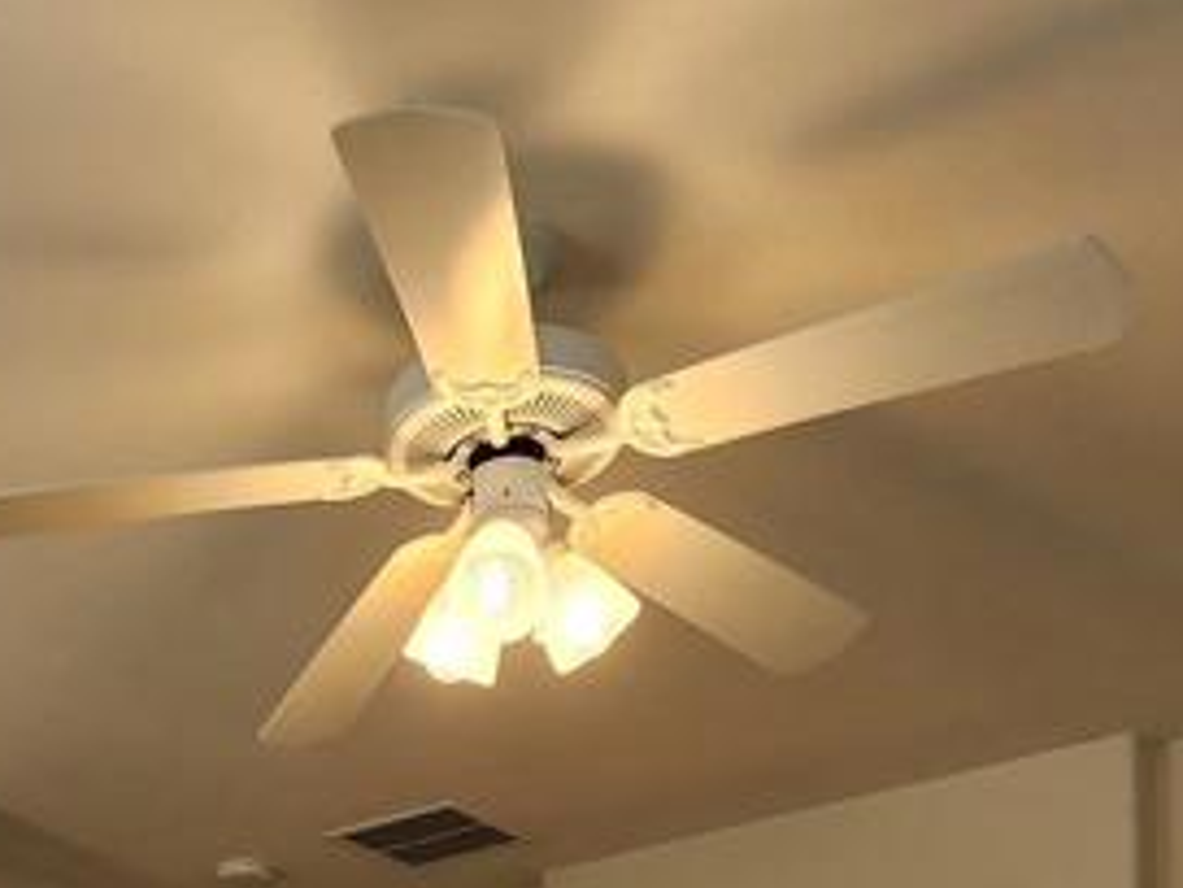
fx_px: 1675
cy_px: 1384
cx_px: 217
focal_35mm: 49
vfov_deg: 23.1
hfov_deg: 37.4
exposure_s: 1/60
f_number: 2.2
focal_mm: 2.2
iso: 50
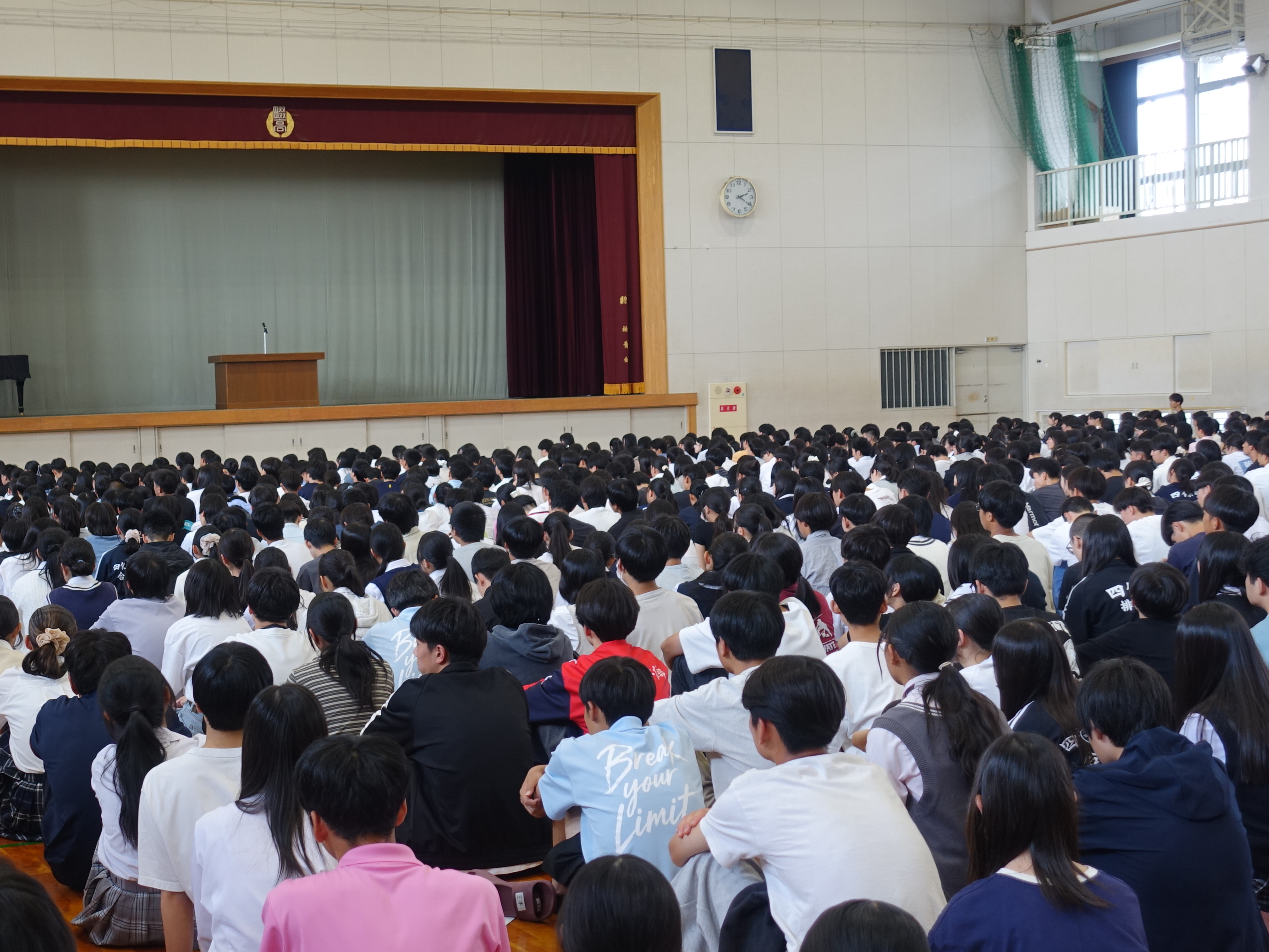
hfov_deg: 35.2
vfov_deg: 27.0
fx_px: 1980
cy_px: 521
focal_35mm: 54
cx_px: 424
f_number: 2.8
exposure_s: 1/40
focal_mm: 14.7
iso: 160
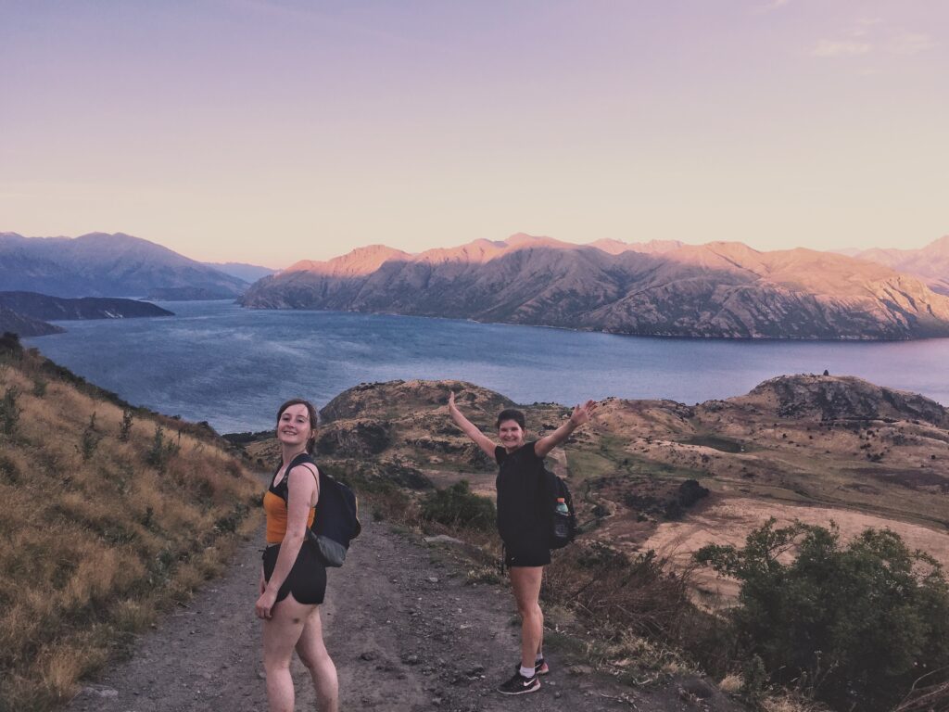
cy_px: 356
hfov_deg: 61.7
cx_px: 474
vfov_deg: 48.2
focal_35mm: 29
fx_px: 795
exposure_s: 1/356
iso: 32
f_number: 2.2
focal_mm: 4.15
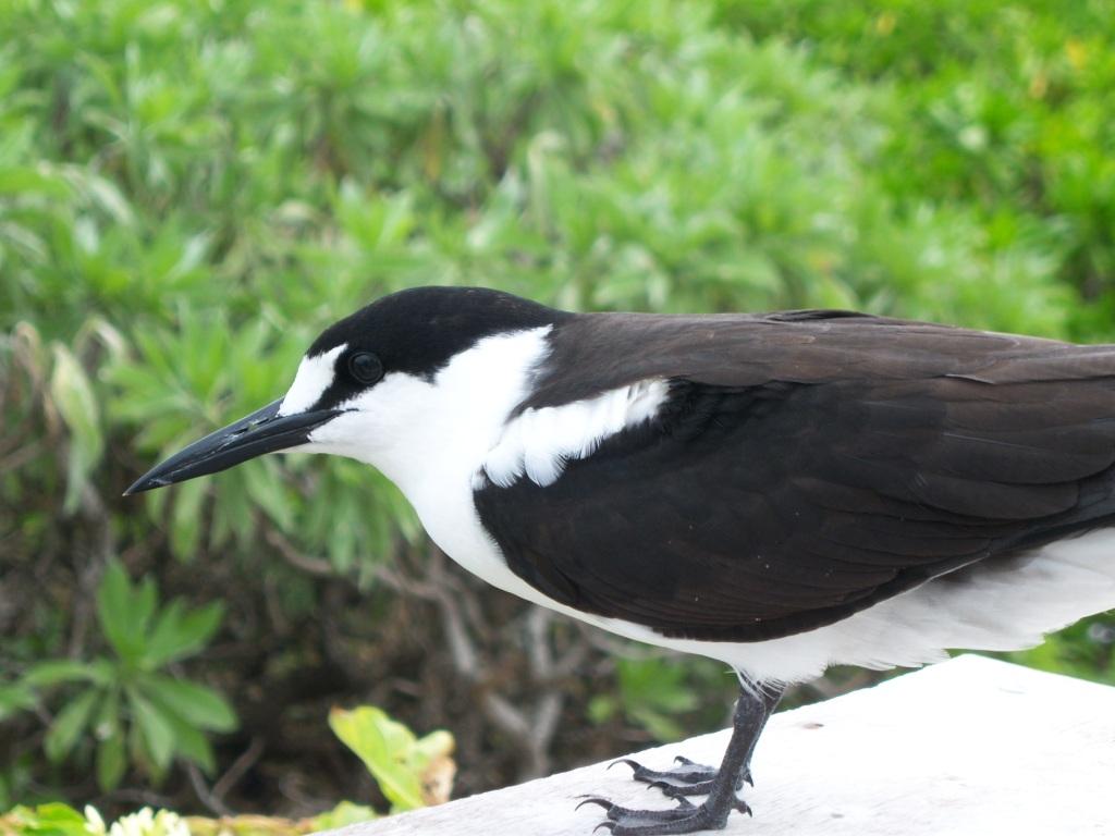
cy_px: 418
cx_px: 558
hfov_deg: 18.2
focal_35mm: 108
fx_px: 3479
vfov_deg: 13.7
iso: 80
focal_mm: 22.5
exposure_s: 1/100
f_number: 4.9
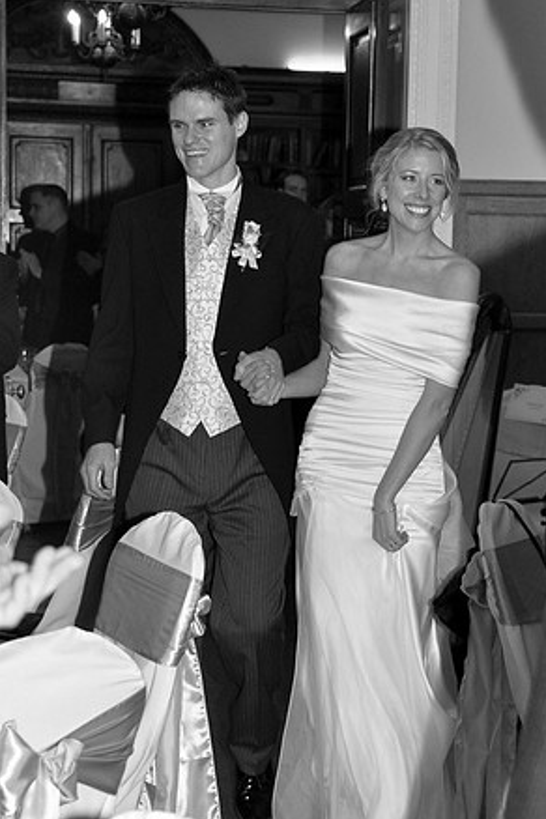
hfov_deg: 17.7
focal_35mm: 77
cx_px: 278
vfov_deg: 26.3
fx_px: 1752
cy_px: 402
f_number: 5
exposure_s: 1/60
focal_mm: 50
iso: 500
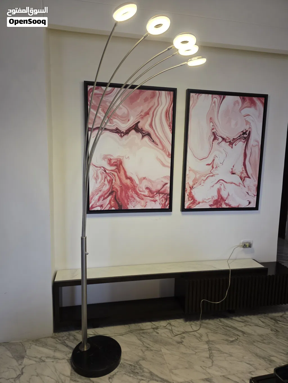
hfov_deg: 58.9
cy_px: 192
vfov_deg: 73.9
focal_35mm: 23
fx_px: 255
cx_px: 144
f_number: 1.7
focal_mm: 6.3
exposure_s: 1/100
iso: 400
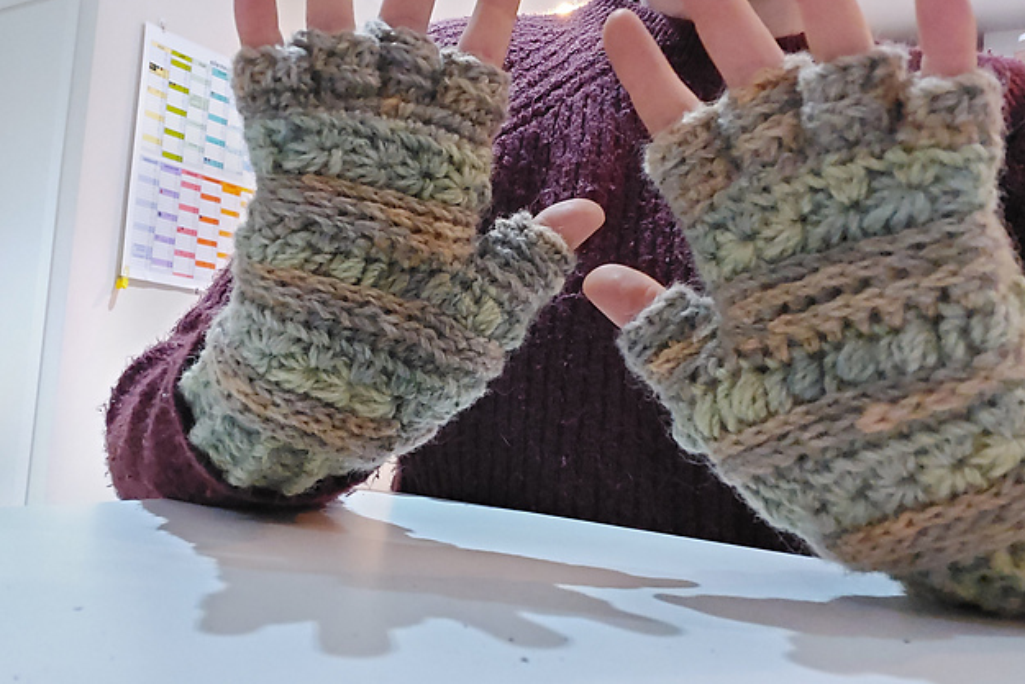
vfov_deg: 40.0
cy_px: 343
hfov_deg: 57.2
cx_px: 512
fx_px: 940
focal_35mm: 33
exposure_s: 1/16
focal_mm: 3.75
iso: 1250
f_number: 2.2
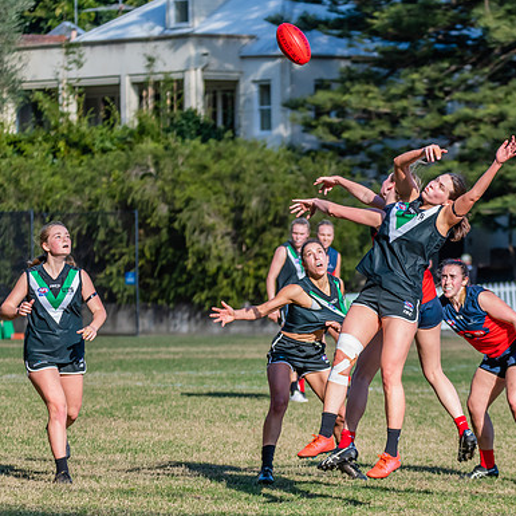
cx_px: 425
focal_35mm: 290
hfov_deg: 6.0
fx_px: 4891
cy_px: 344
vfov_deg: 6.0
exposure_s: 1/1600
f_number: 6.3
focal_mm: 170
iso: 800
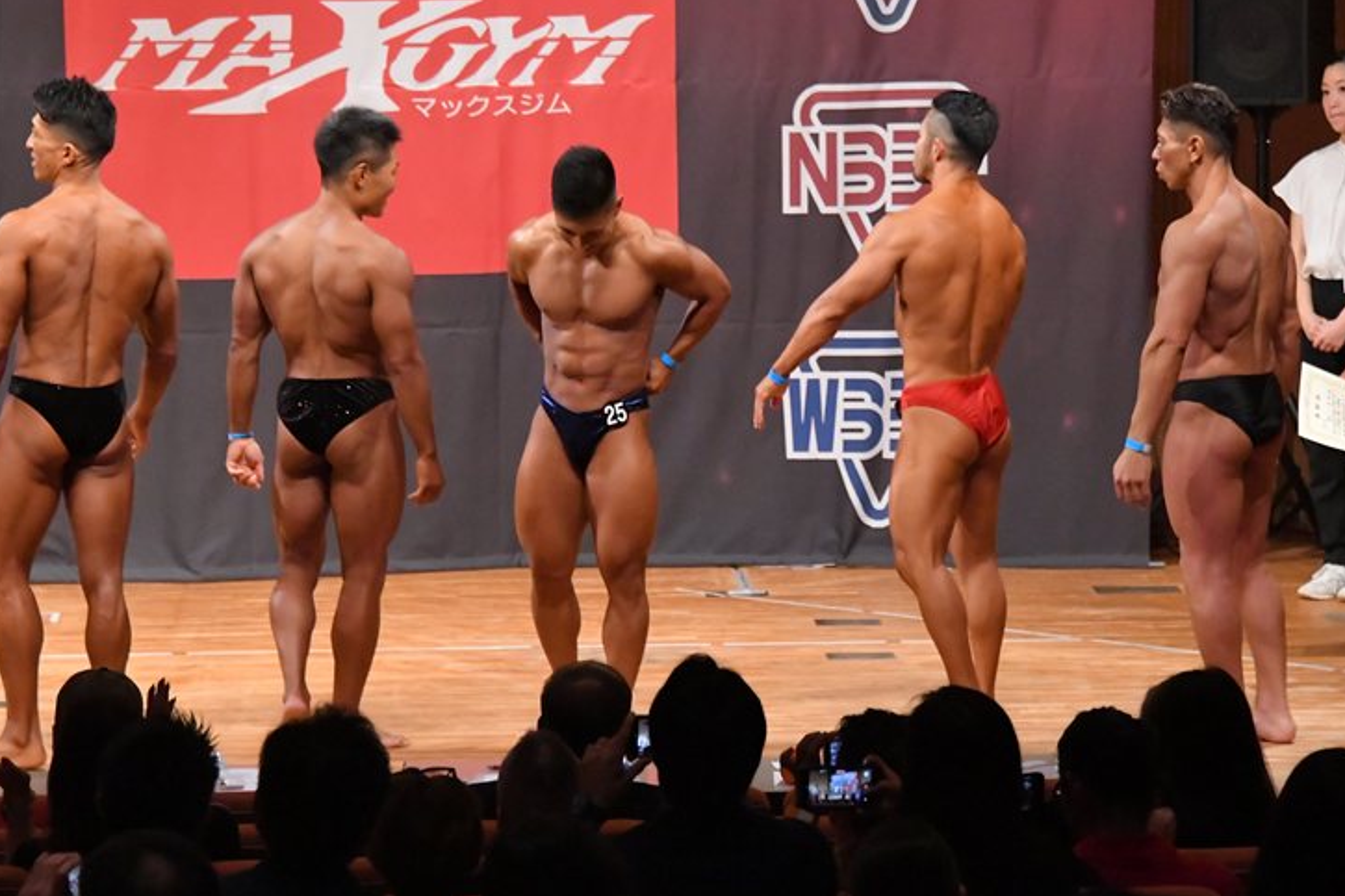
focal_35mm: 216
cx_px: 708
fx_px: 8068
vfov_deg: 6.4
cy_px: 438
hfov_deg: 9.5
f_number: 5.6
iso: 11400
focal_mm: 135
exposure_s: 1/400
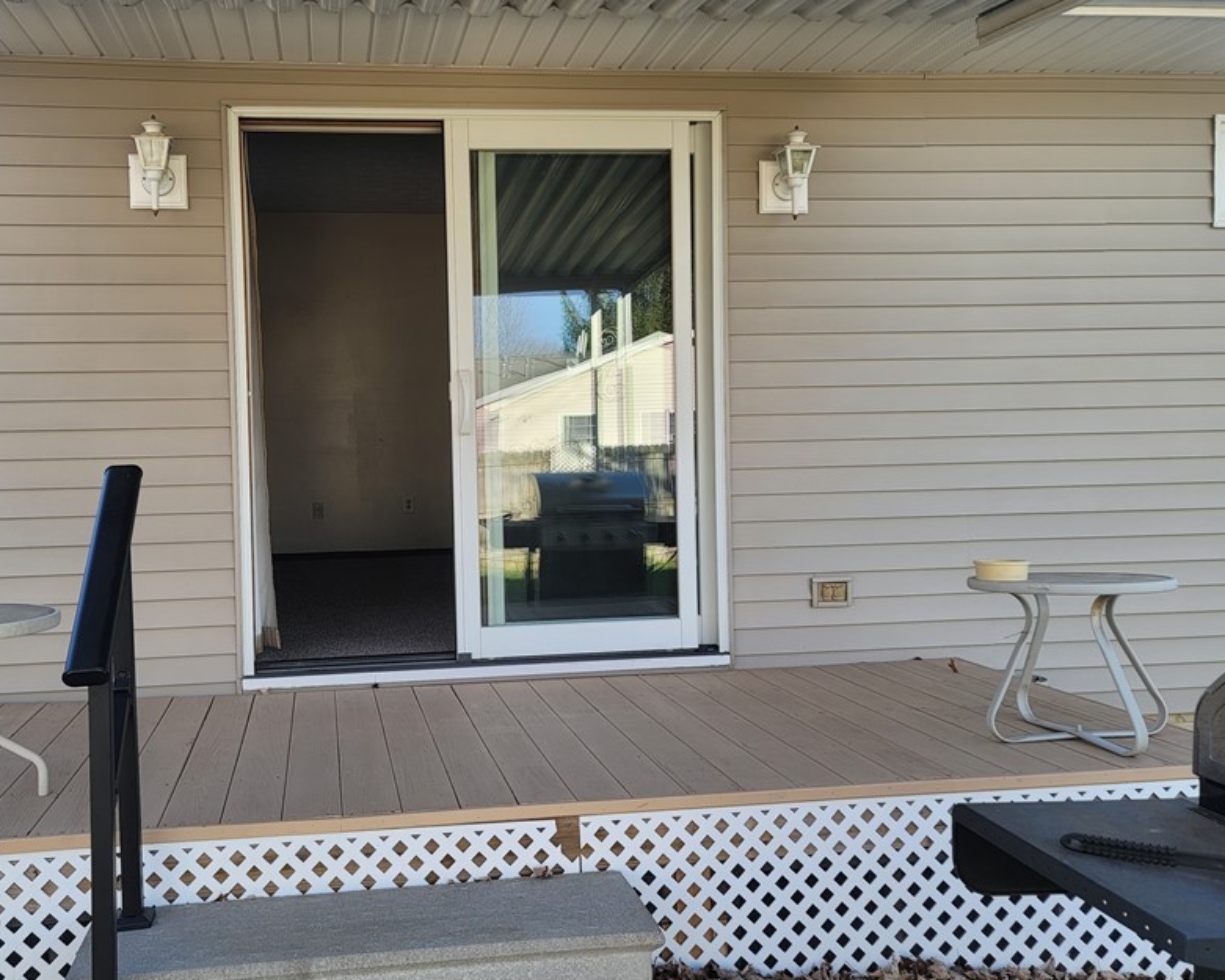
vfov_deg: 45.8
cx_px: 485
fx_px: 1160
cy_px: 478
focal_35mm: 32
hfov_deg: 55.2
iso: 20
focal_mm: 7
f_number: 1.8
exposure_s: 1/136
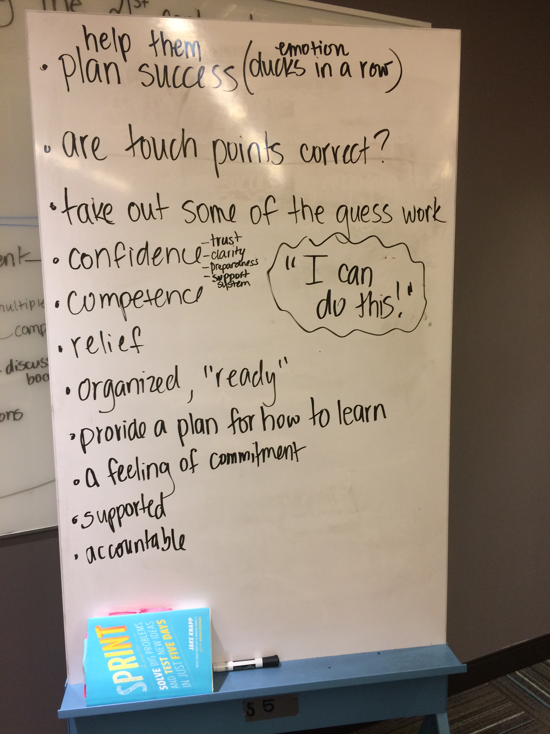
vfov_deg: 61.7
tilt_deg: -8.9
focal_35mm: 29
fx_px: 614
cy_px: 367
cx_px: 275
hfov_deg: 48.2
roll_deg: +1.4
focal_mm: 4.15
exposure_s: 1/30
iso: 80
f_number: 2.2
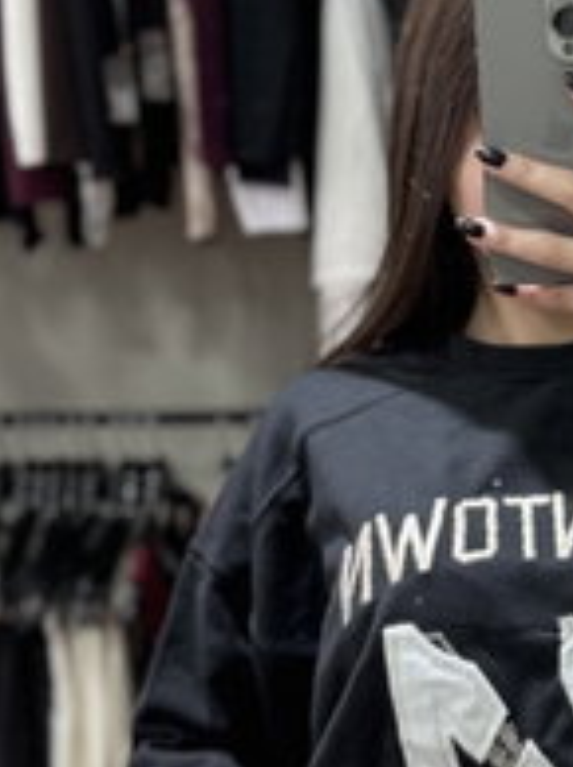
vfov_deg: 29.4
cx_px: 593
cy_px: 433
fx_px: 1460
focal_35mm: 66
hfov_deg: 21.3
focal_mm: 6.76
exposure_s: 1/50
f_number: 1.78
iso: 200
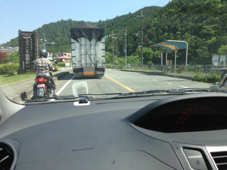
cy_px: 85
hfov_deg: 55.4
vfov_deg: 42.9
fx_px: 216
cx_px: 114
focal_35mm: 33
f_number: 2.4
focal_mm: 4.13
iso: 50
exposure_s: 1/753
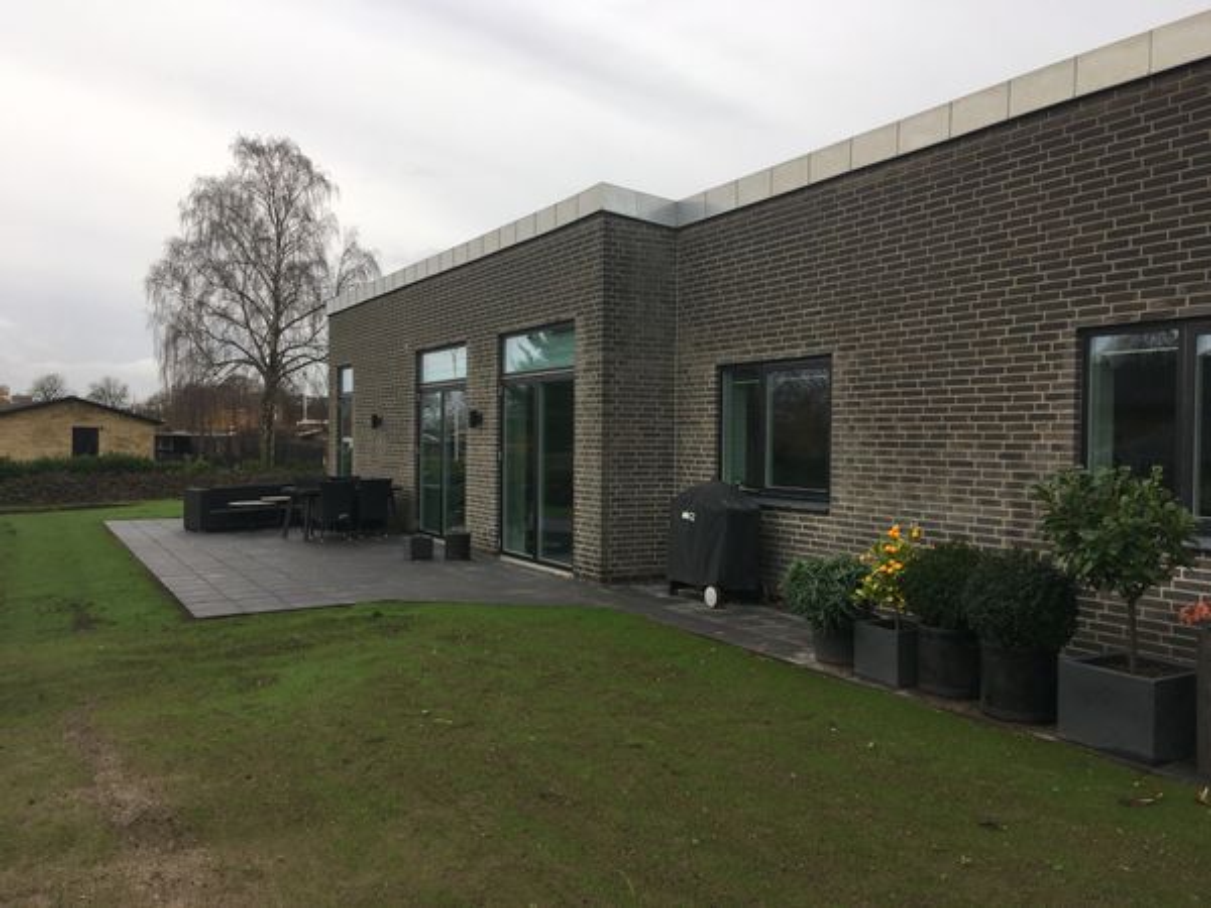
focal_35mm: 29
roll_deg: -0.7
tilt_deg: -1.8
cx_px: 606
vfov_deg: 48.2
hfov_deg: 61.7
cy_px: 454
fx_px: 1015
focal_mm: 4.15
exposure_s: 1/403
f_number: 2.2
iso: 25
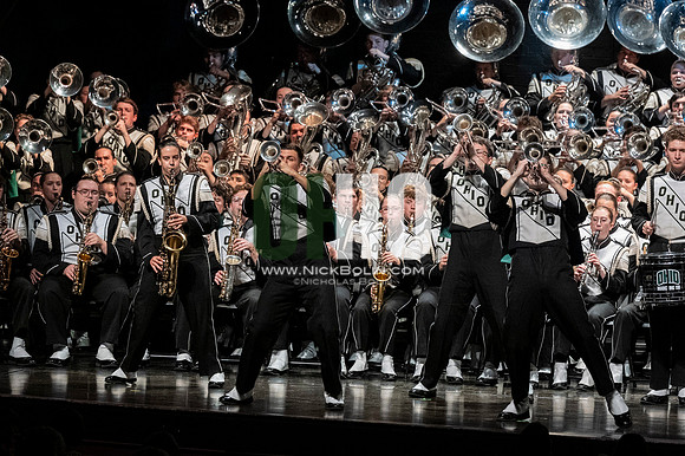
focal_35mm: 217
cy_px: 228
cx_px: 342
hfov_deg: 9.5
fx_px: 4127
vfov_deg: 6.3
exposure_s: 1/500
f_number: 4
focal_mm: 145
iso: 4000
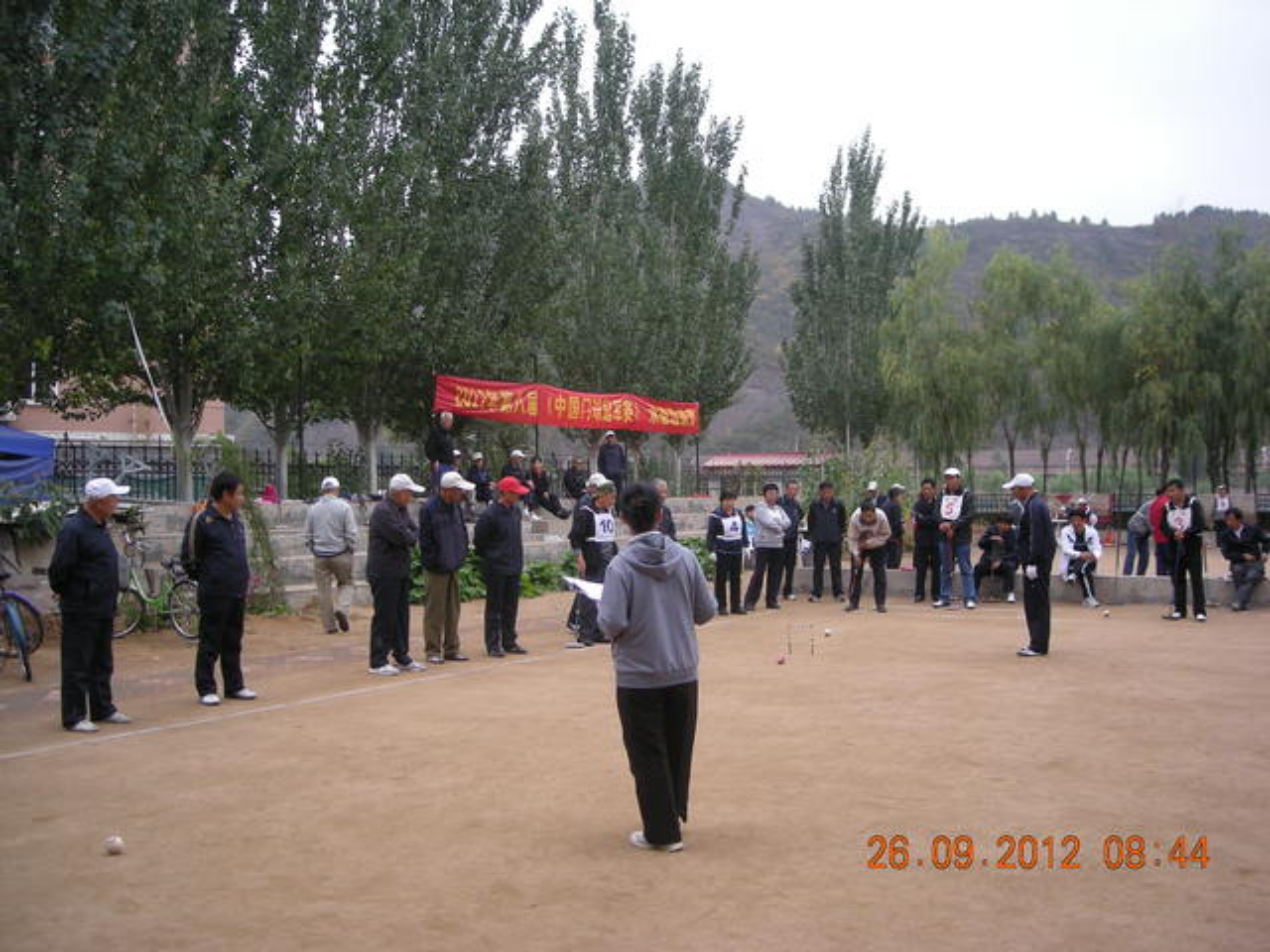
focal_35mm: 35
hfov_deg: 52.6
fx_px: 1284
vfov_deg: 40.7
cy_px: 476
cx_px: 635
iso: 50
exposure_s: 1/172
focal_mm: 5.7
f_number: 2.8
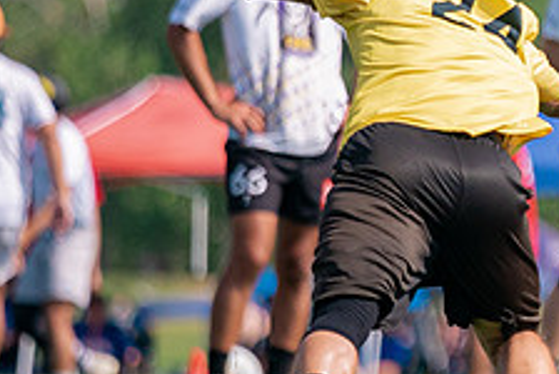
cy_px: 119
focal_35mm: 911
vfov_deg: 1.5
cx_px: 967
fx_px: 14164
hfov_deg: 2.3
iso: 640
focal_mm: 200
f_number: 2.8
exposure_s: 1/10000
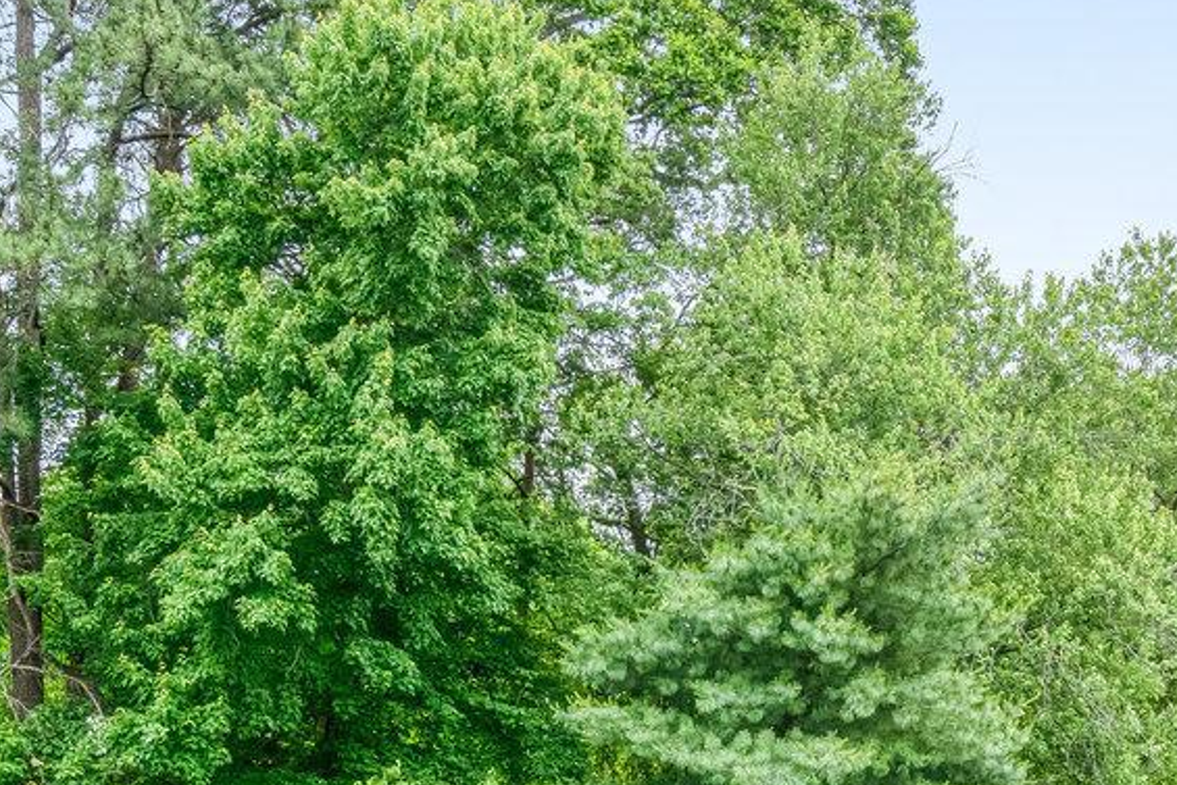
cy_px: 908
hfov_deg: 33.9
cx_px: 850
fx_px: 1897
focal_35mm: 58
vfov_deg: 21.9
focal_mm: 16
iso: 1250
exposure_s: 1/800
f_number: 8
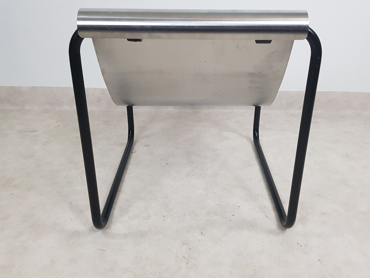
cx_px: 197
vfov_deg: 44.1
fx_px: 342
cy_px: 129
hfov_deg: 56.8
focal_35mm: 32
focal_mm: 4.2
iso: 200
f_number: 1.7
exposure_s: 1/50
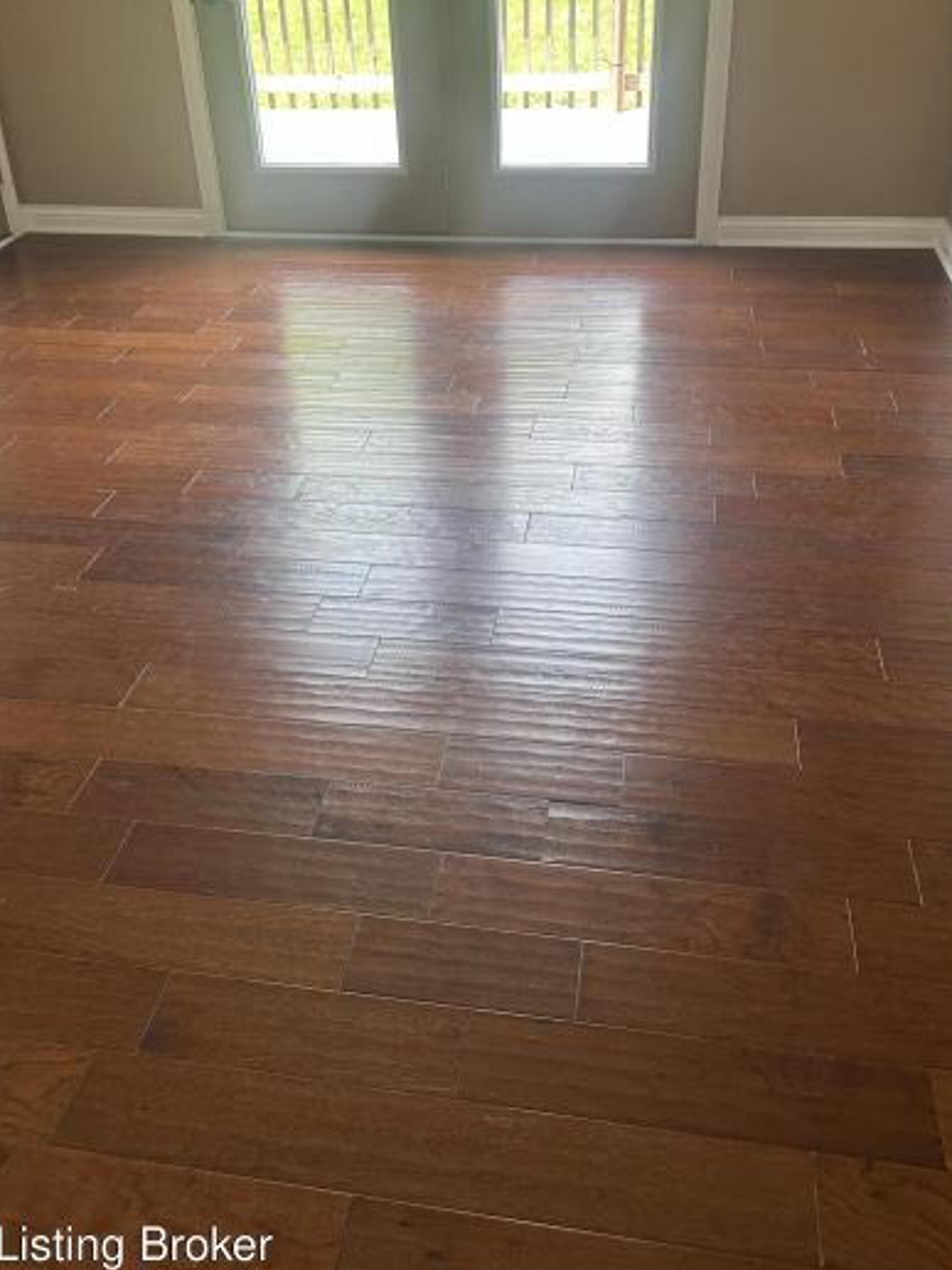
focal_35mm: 31
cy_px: 498
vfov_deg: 57.8
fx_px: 1137
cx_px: 455
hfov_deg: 45.4
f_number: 1.78
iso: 64
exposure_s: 1/121
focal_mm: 6.86
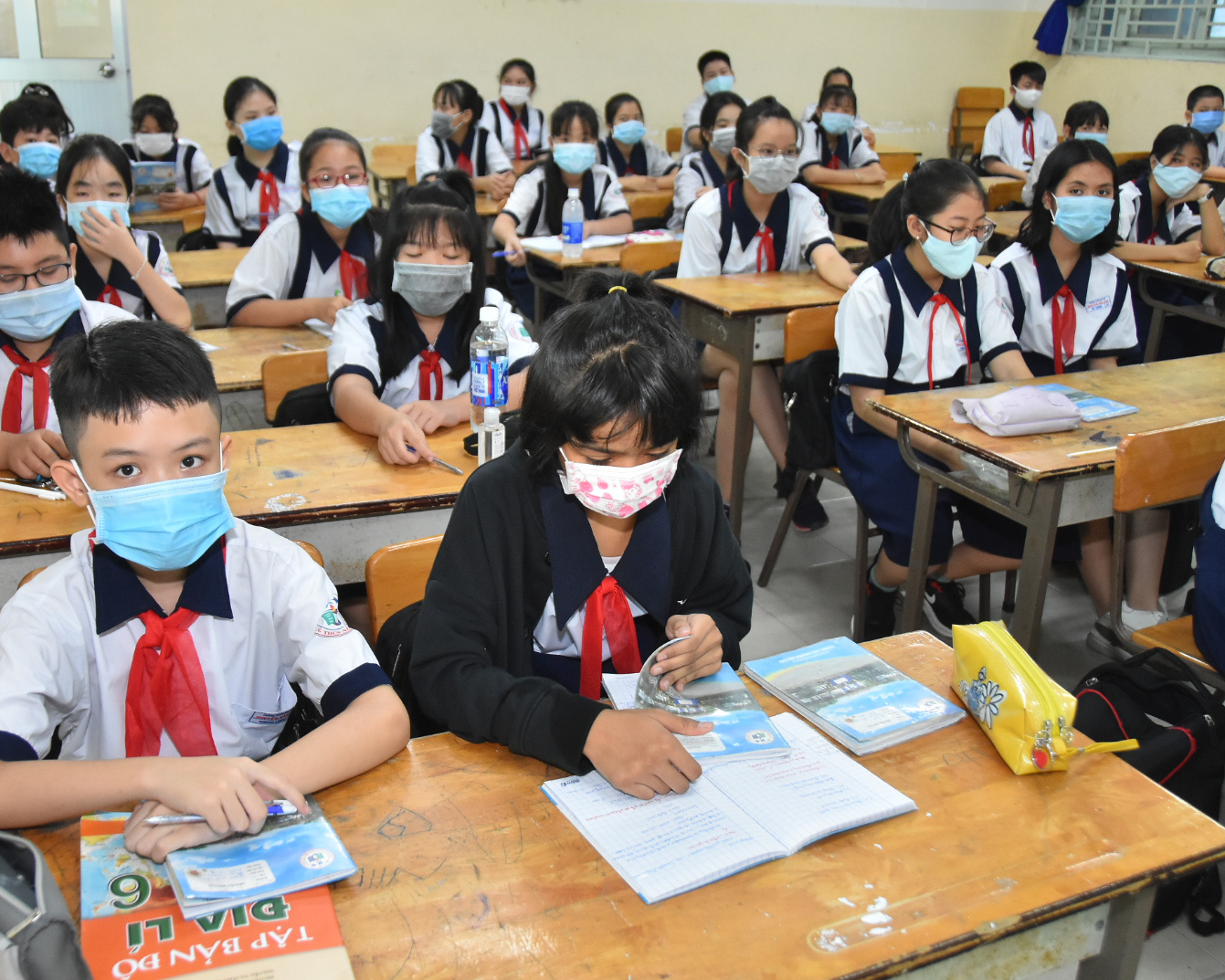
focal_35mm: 34
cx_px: 549
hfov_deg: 52.7
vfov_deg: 43.4
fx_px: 1233
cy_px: 490
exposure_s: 1/125
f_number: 3.5
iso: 1600
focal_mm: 20
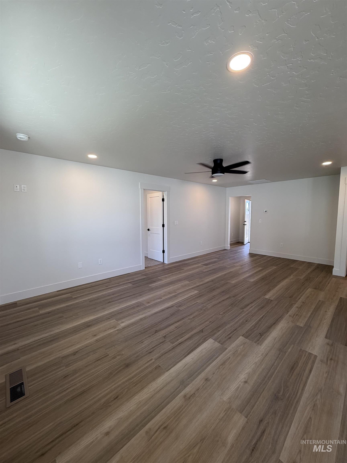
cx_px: 174
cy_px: 232
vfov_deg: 102.1
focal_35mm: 14
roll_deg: -0.2
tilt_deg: -5.6
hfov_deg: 85.7
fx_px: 187
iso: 100
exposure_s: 1/120
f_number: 2.2
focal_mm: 2.22
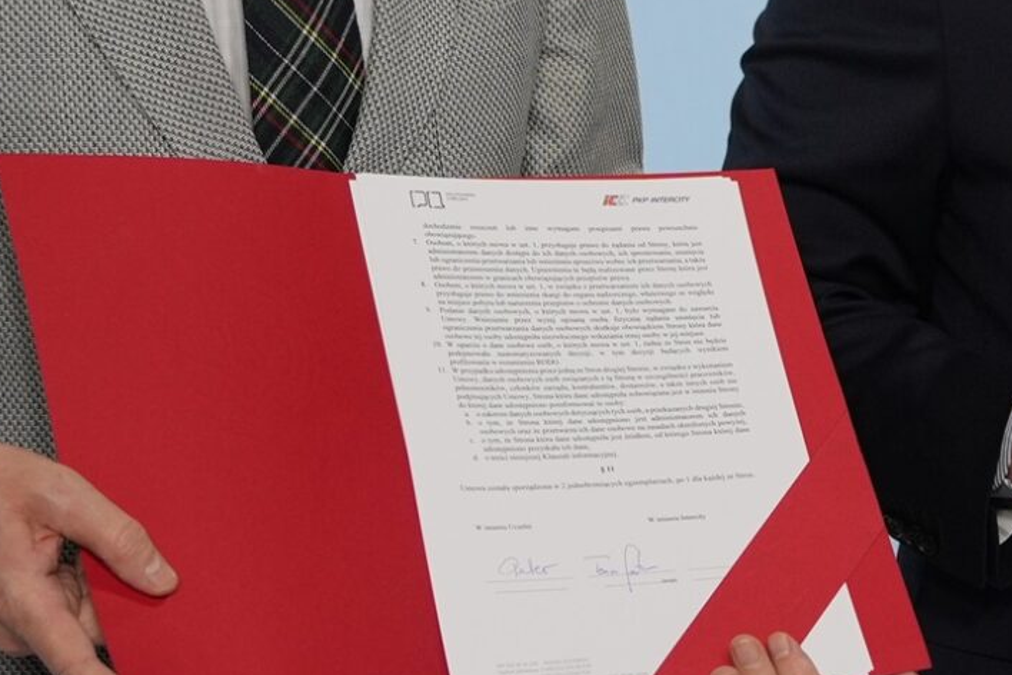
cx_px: 893
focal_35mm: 190
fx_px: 5335
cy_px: -169
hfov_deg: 10.8
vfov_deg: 7.2
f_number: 2
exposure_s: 1/200
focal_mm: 35
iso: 200
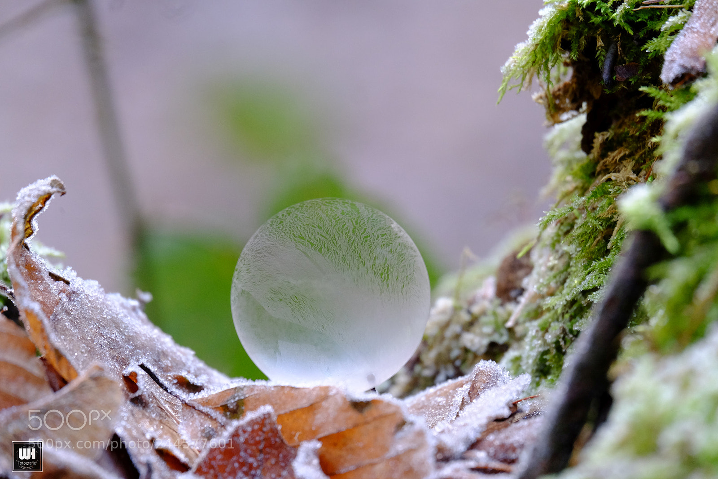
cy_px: 240
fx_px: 5762
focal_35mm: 289
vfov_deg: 4.8
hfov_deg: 7.1
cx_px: 359
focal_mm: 192.9
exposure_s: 1/60
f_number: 6.4
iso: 2000
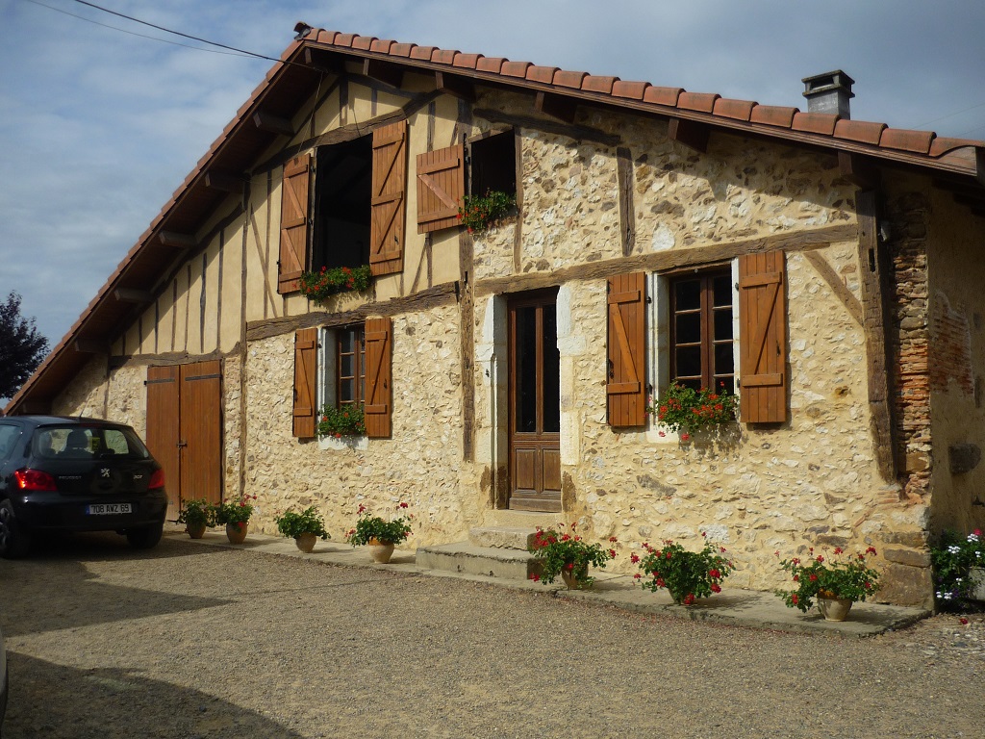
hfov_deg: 55.4
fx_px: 939
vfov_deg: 42.9
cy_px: 370
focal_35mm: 33
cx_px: 492
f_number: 8
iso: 100
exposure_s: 1/320
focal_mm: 5.5
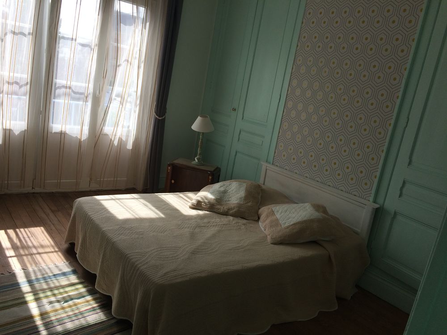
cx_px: 224
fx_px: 374
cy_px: 168
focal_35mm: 29
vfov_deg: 48.2
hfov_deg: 61.7
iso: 32
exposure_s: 1/774
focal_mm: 4.15
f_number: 2.2
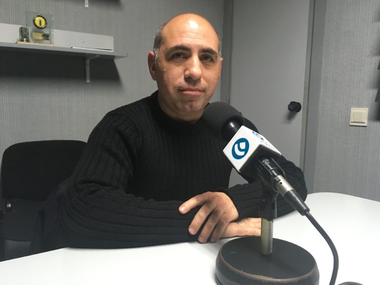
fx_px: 318
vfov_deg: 48.2
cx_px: 190
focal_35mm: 29
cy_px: 142
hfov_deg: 61.7
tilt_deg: -8.7
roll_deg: +0.9
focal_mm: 4.15
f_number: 2.2
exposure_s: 1/33
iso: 160
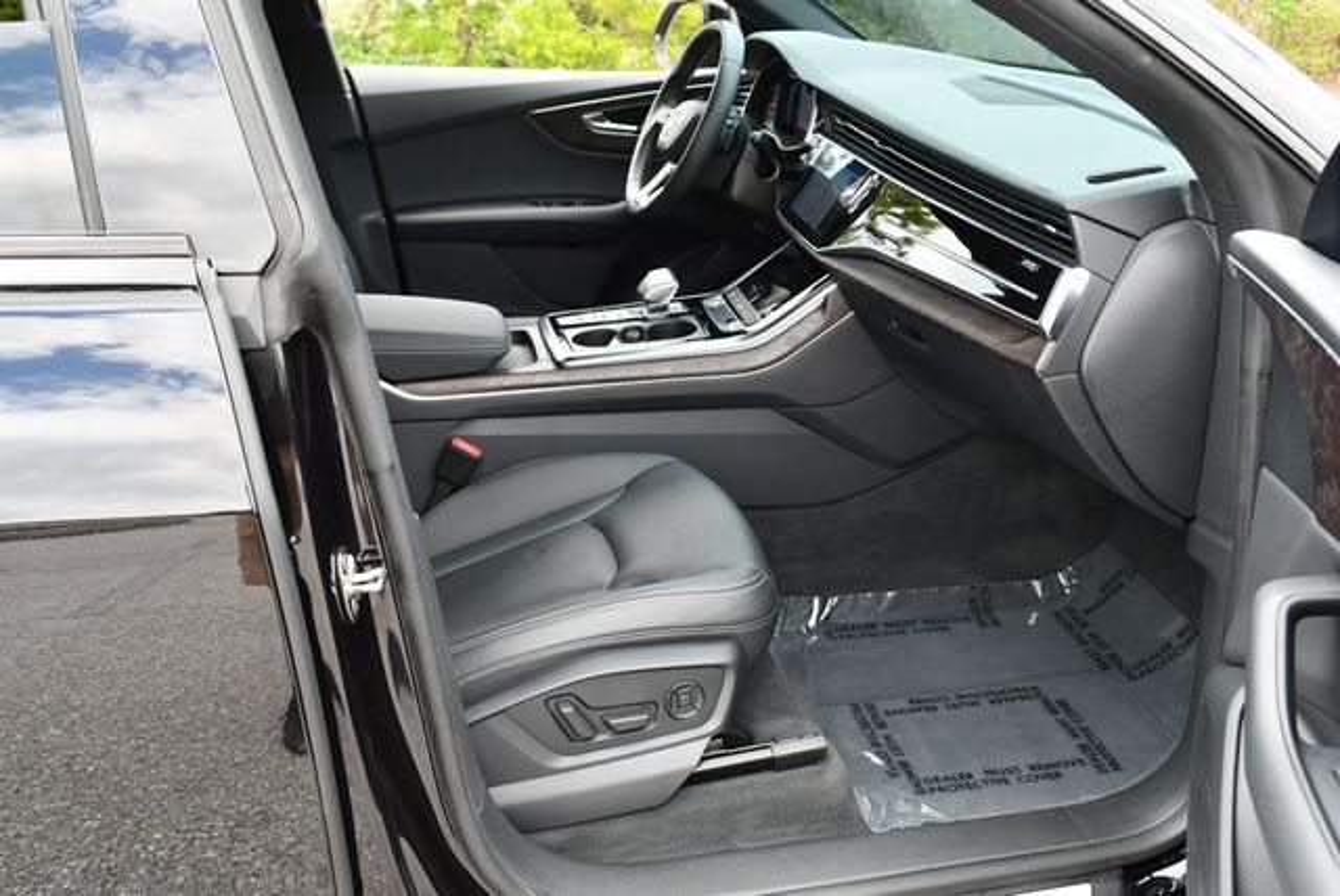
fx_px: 1341
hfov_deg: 53.1
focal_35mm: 36
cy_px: 448
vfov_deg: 36.9
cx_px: 670
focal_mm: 18
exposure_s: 1/250
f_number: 4.5
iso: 400
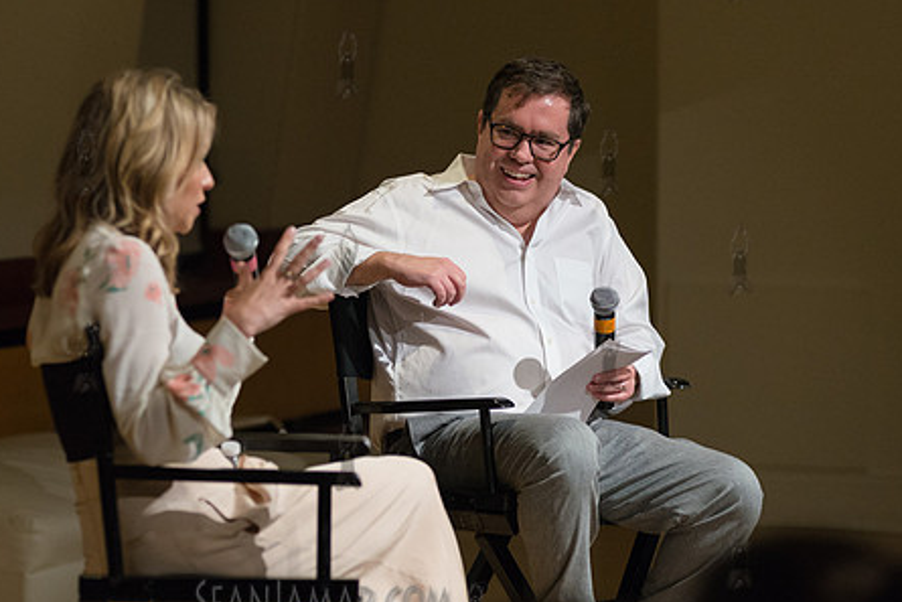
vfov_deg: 8.4
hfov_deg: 12.6
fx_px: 4085
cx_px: 347
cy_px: 258
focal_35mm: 163
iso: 2500
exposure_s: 1/500
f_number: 4
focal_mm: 125
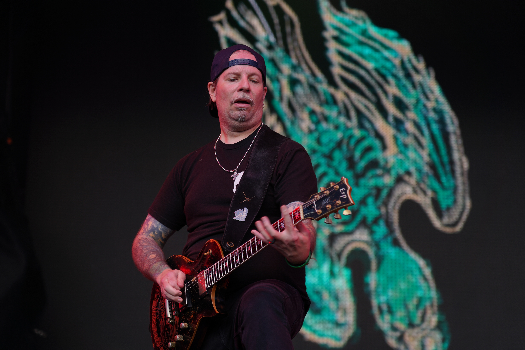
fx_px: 1546
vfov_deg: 12.9
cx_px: 262
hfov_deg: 19.3
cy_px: 174
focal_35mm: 106
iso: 160
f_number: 4
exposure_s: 1/125
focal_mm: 105
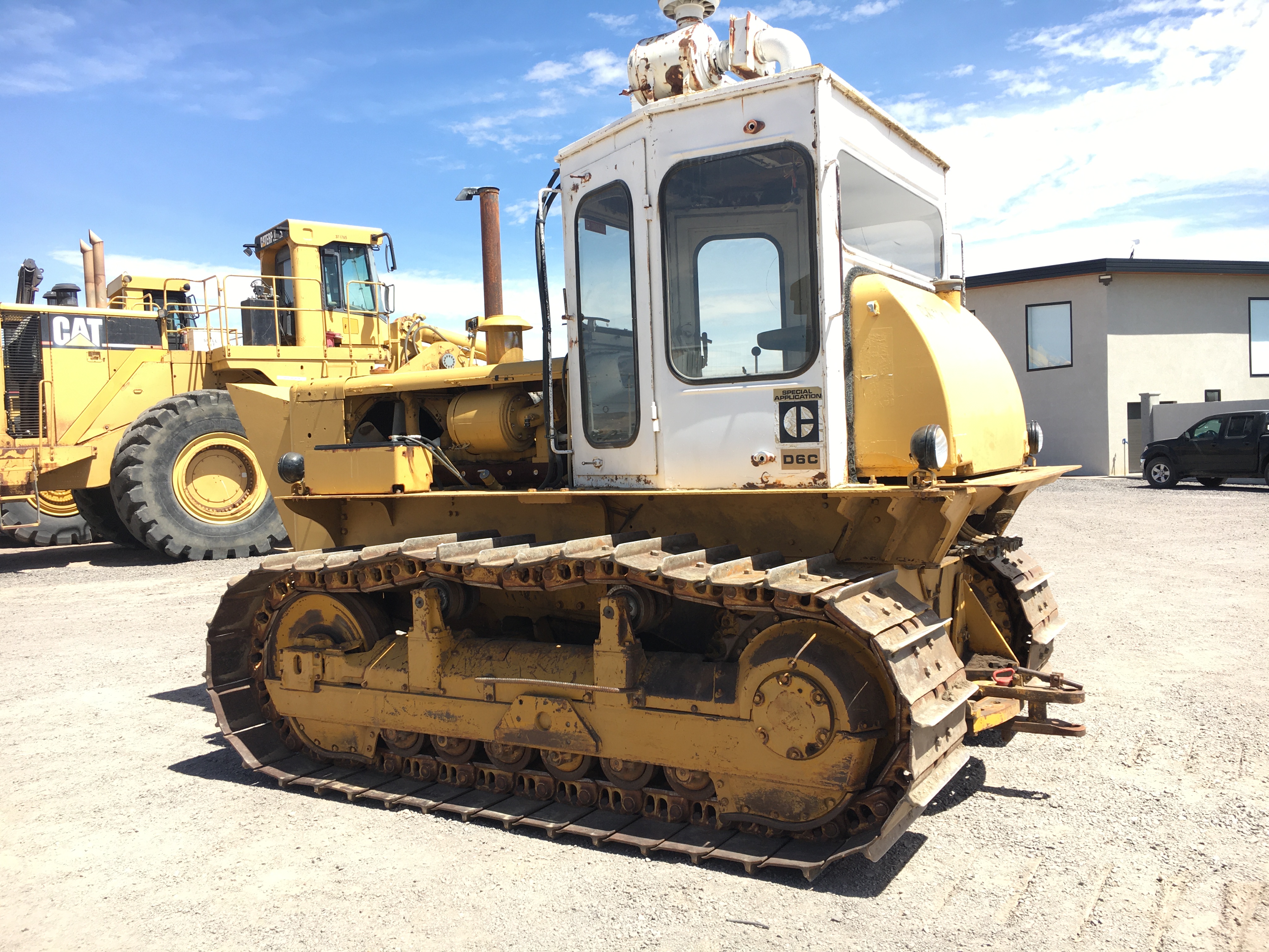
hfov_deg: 61.7
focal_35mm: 29
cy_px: 476
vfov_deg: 48.2
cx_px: 634
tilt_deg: -1.7
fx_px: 1063
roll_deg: +1.9
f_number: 2.2
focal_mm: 4.15
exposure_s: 1/646
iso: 25
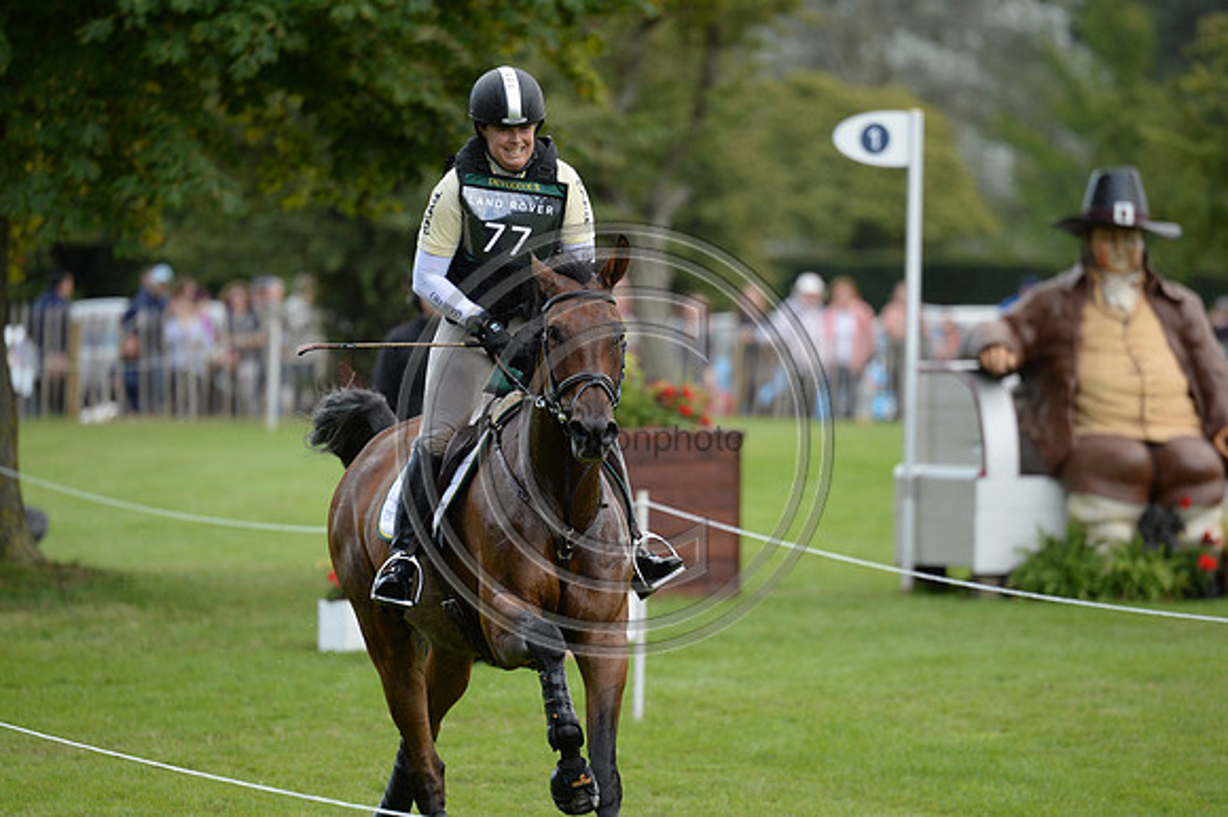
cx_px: 614
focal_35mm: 400
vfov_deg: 3.4
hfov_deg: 5.2
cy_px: 408
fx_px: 13636
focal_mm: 400
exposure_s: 1/800
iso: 1000
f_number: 5.6
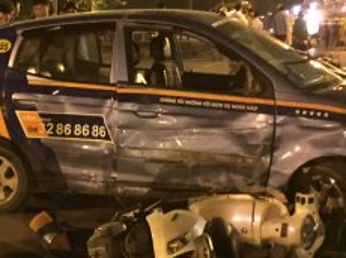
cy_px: 212
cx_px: -8
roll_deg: +2.0
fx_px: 839
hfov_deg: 22.3
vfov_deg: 17.4
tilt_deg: -14.3
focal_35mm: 84
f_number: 2.2
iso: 800
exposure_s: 1/17
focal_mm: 4.15
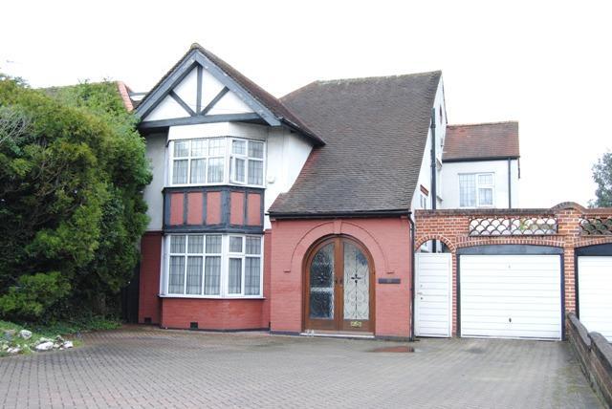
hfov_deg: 53.1
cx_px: 306
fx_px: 613
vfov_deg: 36.9
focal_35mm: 36
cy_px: 204
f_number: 5.6
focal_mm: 24
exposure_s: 1/125
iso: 200
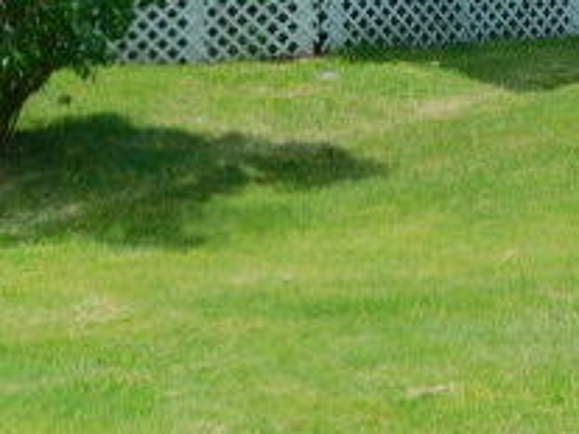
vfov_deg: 10.3
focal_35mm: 139
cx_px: 627
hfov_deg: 13.9
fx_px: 2324
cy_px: -235
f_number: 3.7
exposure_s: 1/800
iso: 125
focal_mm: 8
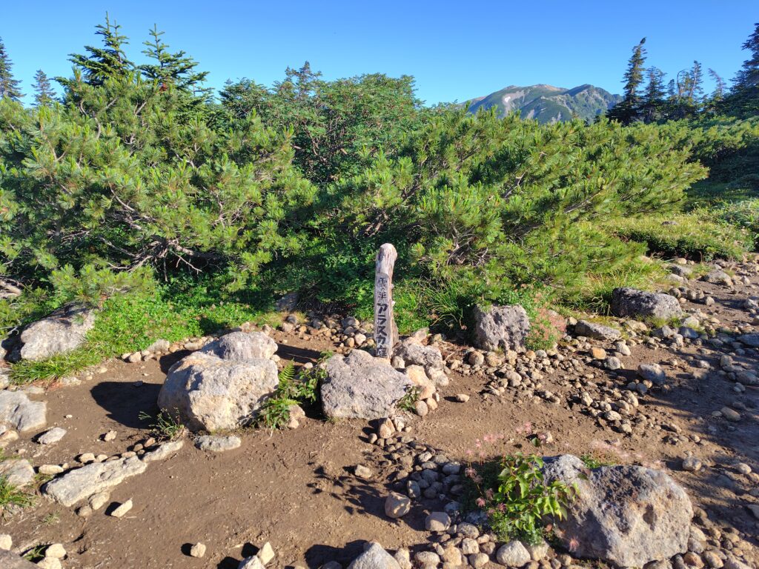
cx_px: 380
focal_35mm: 23
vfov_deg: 58.9
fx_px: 504
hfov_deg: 73.9
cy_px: 284
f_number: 1.9
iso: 50
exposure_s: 1/1052
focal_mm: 5.6
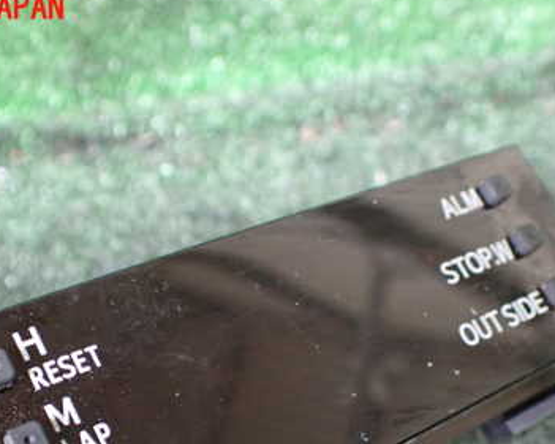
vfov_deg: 29.7
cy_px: 344
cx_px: 251
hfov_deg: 37.3
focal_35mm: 50
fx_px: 822
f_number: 2.3
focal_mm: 5.4
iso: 800
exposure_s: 1/40
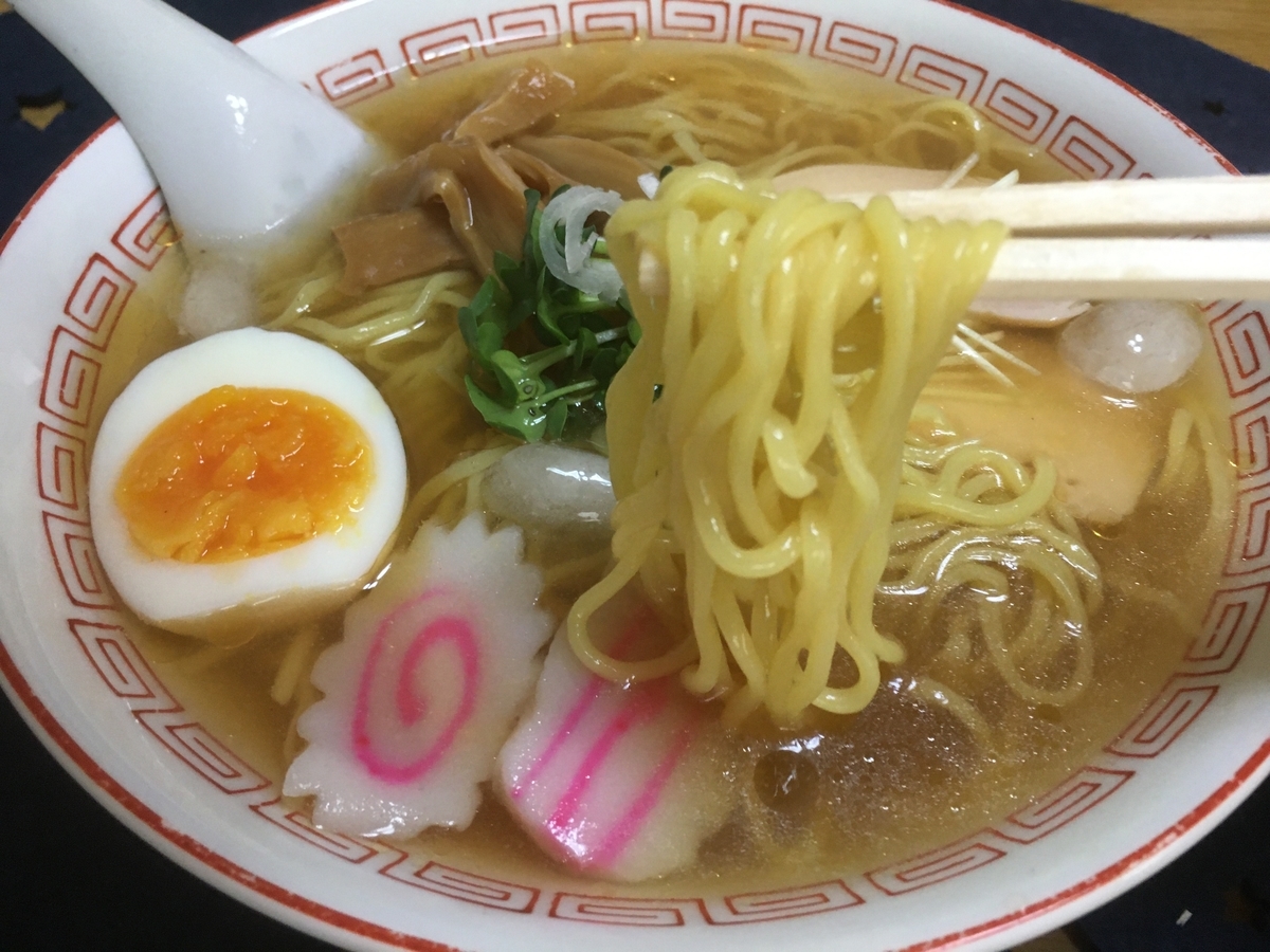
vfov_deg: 48.2
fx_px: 1064
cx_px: 635
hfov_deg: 61.7
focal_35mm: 29
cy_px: 476
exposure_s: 1/30
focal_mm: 4.15
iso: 125
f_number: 2.2
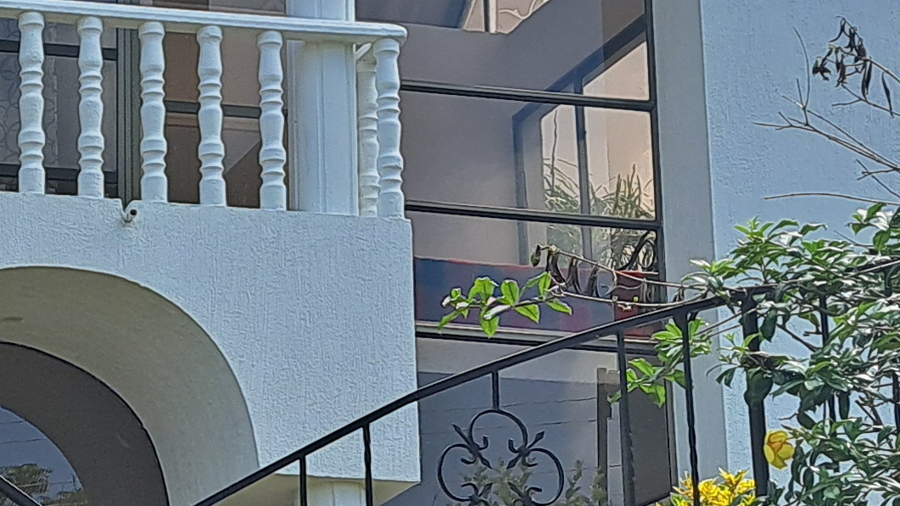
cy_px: 437
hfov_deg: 17.4
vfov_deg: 10.6
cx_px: -333
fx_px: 2721
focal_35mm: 114
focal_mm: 5.23
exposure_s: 1/934
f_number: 1.8
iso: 50
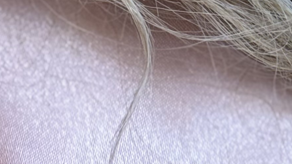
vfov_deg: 4.7
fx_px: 1842
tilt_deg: -59.7
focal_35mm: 238
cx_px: 210
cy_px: -428
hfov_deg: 9.1
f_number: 1.78
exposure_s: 1/193
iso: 50
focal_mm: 6.76
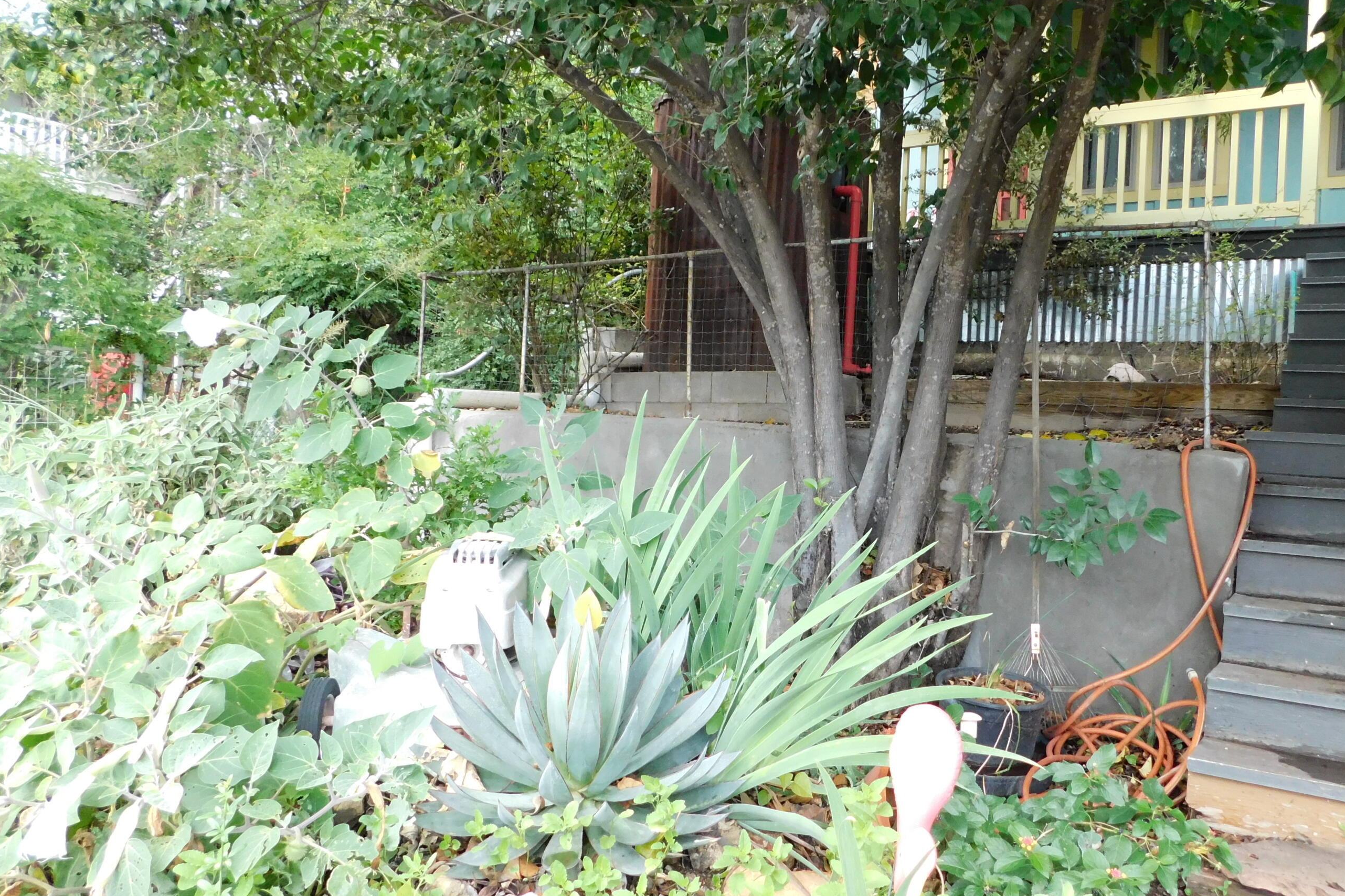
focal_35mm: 28
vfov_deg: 46.4
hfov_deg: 65.0
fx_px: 1046
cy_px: 460
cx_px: 786
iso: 400
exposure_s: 1/250
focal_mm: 4
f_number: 3
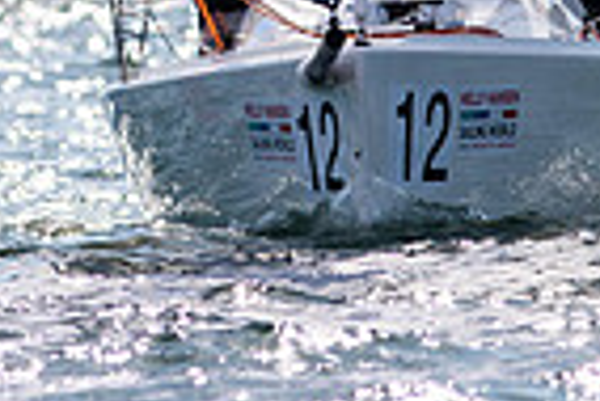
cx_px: 169
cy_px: -386
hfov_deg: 1.1
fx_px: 30964
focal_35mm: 1856
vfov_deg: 0.7
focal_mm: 300
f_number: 5
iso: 200
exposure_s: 1/5000
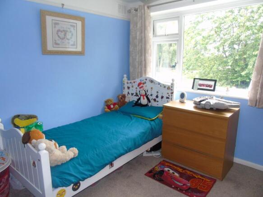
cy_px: 98
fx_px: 190
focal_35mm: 25
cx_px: 132
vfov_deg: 54.9
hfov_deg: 69.4
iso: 320
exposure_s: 1/30
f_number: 3.4
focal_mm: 4.4
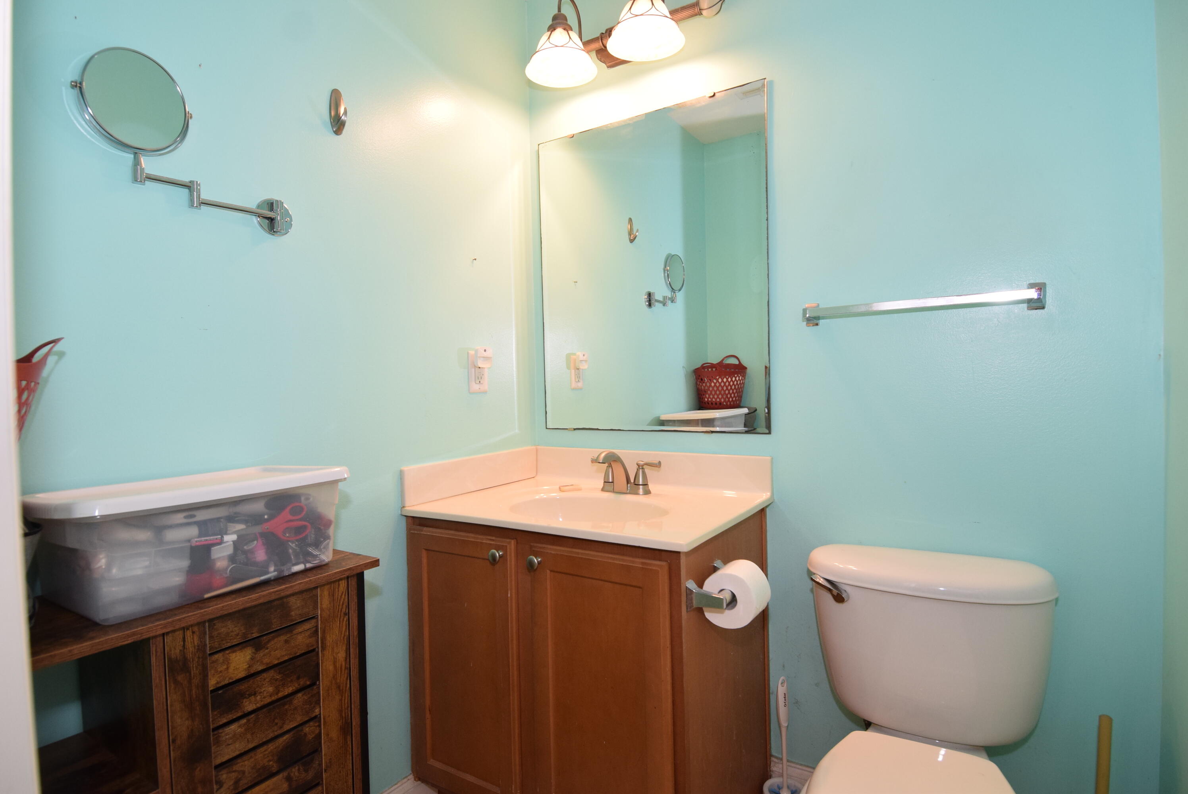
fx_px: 1189
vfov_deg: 36.9
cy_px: 397
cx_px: 594
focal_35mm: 36
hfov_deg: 53.1
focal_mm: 24
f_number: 5.6
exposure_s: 1/125
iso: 800
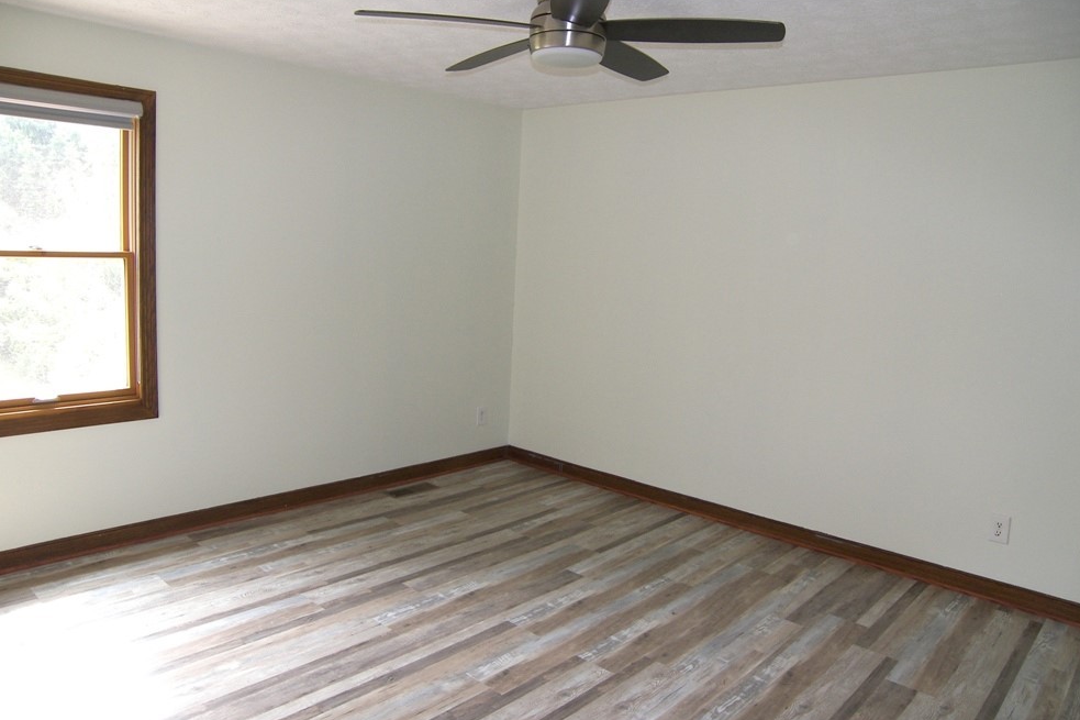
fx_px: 780
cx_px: 545
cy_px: 354
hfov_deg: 69.4
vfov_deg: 49.5
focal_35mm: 26
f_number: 2.8
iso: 100
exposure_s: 1/30
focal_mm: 5
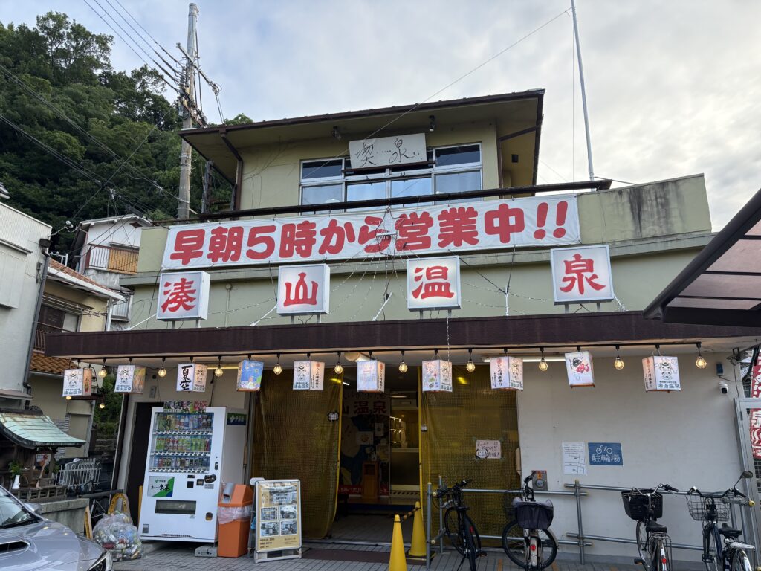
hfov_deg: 67.3
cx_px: 380
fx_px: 572
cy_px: 286
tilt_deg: +14.8
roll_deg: +0.3
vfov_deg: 53.1
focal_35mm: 26
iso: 64
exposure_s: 1/1263
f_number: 1.6
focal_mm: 5.96
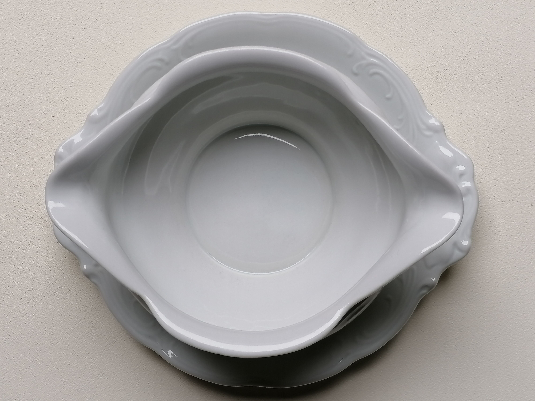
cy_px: 200
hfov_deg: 35.5
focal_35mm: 54
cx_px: 268
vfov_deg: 27.0
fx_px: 835
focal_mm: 4.75
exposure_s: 1/50
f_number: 1.8
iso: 50
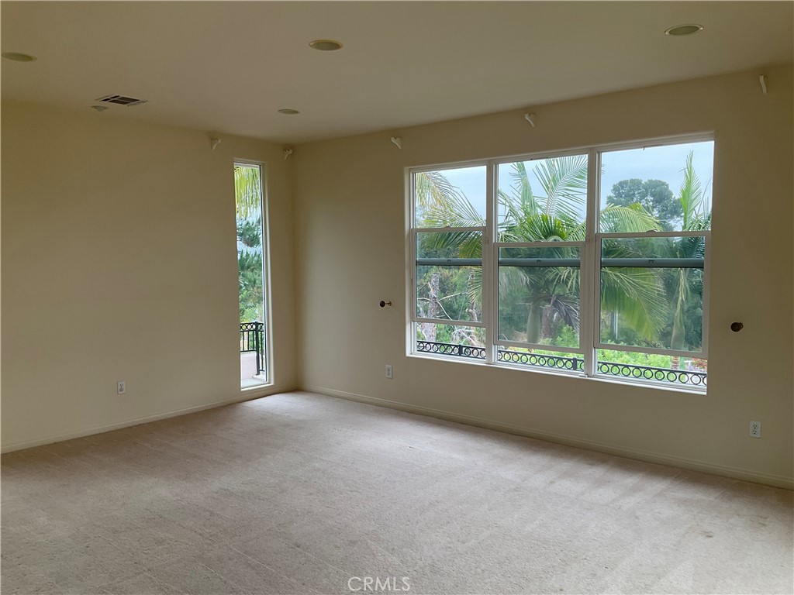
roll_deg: +0.6
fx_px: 665
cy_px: 298
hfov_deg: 61.7
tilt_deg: -4.8
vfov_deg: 48.2
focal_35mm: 29
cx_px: 397
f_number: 1.8
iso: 25
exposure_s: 1/120
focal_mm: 3
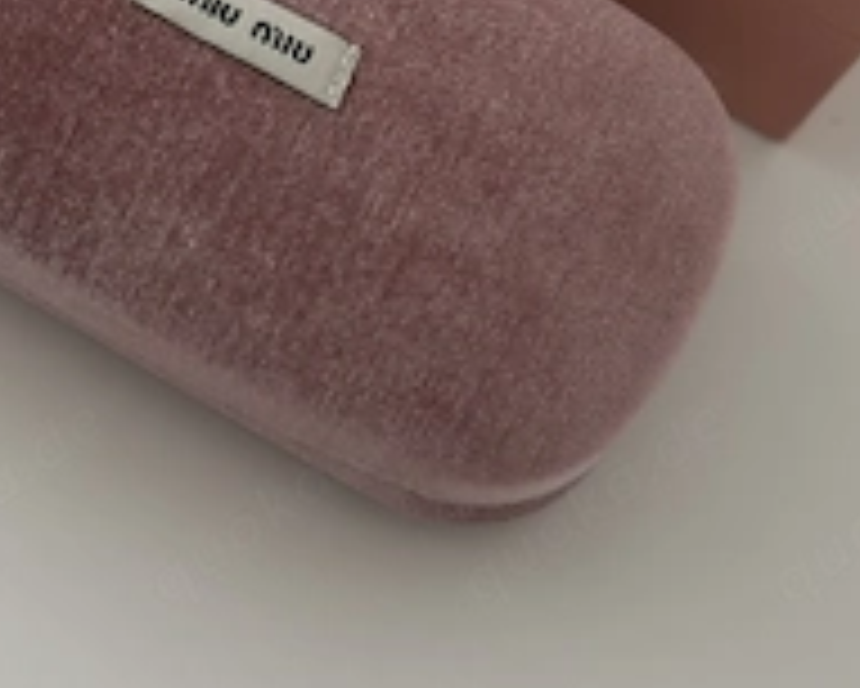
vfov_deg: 15.2
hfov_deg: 19.6
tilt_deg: -58.0
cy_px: -117
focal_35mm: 98
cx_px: 446
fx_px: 2496
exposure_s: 1/42
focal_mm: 6.86
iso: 400
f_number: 1.78
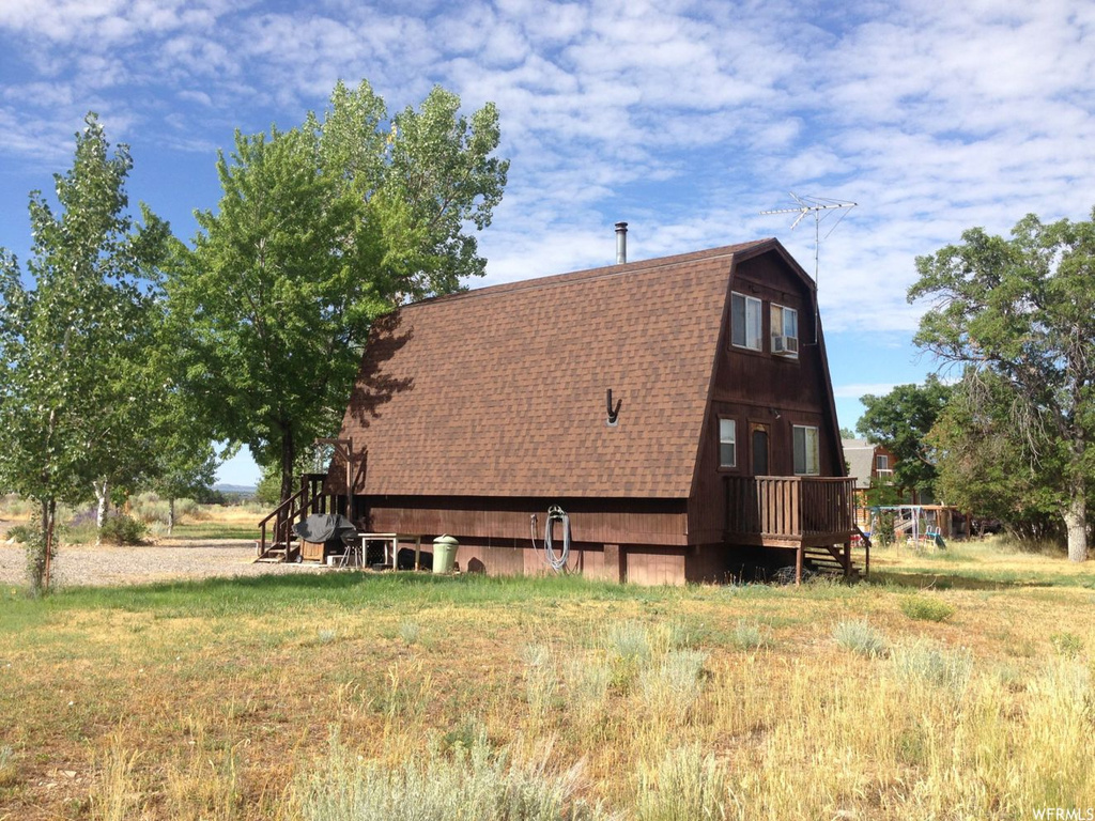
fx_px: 1044
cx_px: 548
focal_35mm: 33
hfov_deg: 55.4
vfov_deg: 42.9
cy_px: 410
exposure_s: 1/1178
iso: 50
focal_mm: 4.12
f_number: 2.4
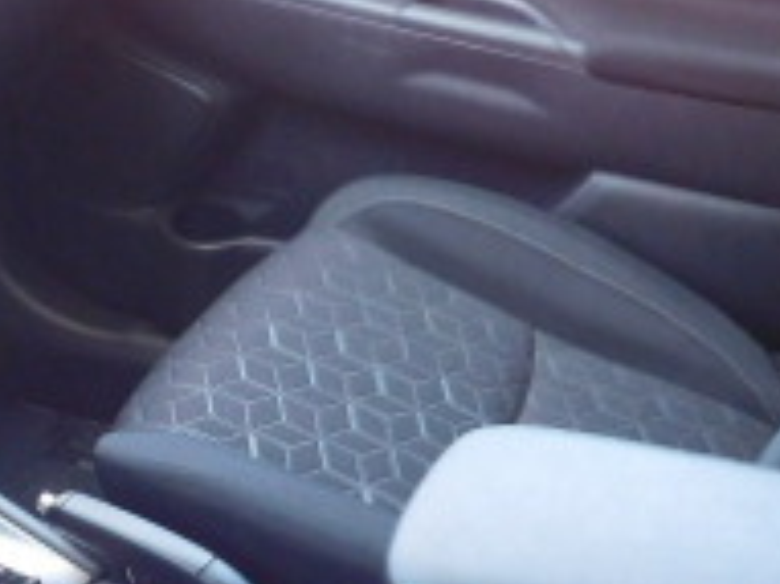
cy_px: 417
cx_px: 90
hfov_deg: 24.7
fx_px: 1734
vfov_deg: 19.0
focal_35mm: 77
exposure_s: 1/30
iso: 280
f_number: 3
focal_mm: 4
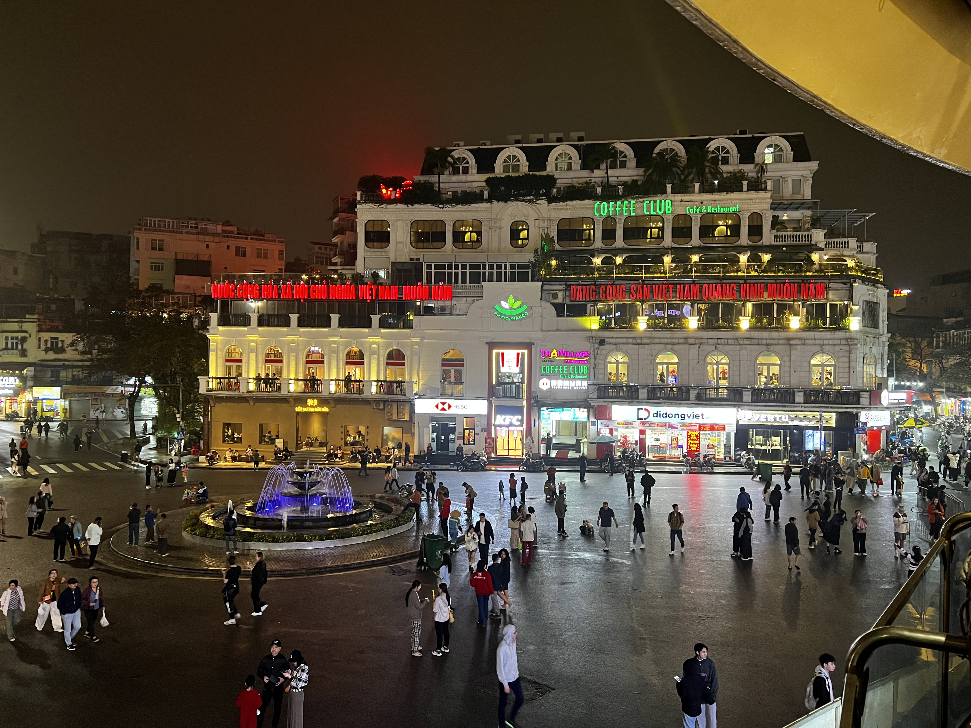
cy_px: 364
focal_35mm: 26
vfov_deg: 53.1
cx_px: 486
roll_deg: -1.0
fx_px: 729
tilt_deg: +0.9
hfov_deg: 67.3
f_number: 1.5
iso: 400
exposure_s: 1/50
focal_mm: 5.7
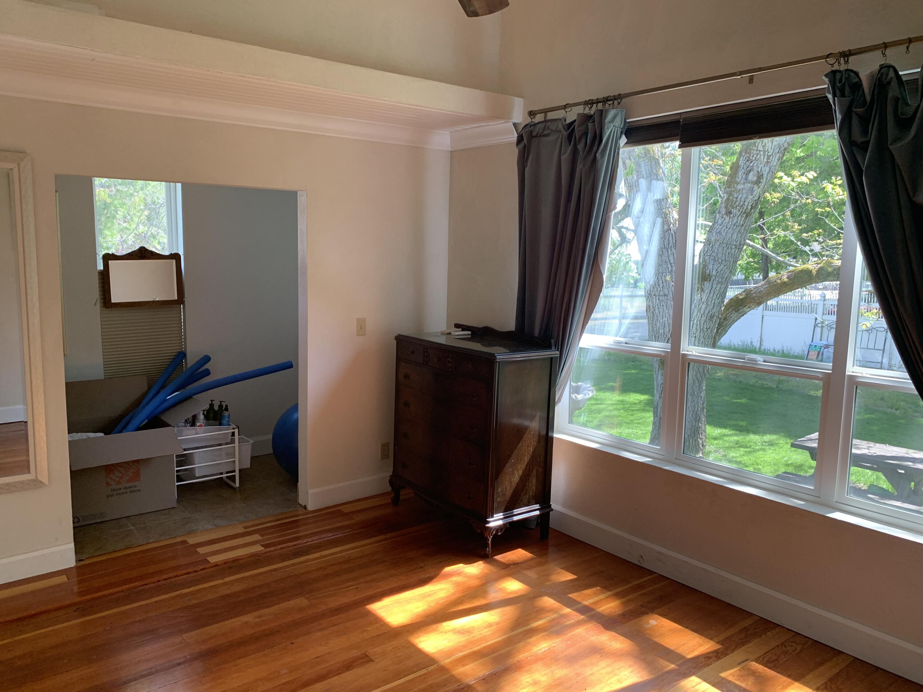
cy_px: 346
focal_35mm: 26
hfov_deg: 67.3
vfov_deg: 53.1
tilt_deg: -9.5
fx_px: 693
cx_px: 462
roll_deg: -0.8
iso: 100
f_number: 1.8
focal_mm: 4.25
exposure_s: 1/121
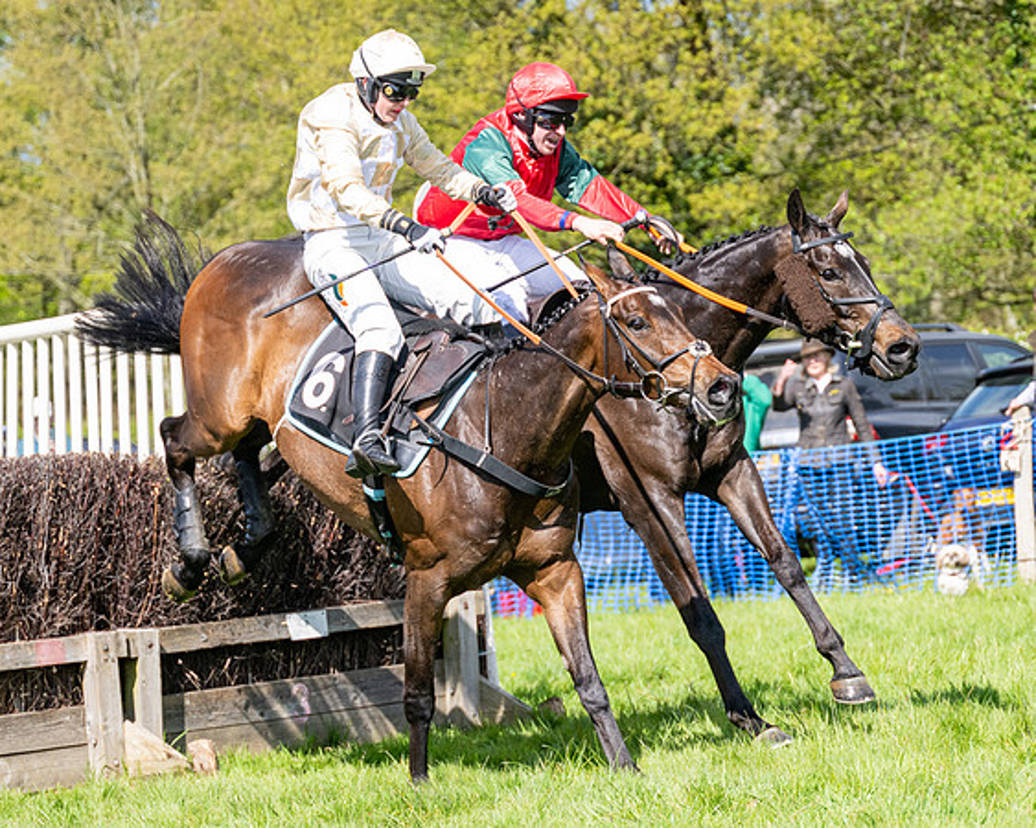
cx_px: 451
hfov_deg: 12.6
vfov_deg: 10.1
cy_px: 457
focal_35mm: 153
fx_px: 4675
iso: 400
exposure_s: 1/2500
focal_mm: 98
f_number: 4
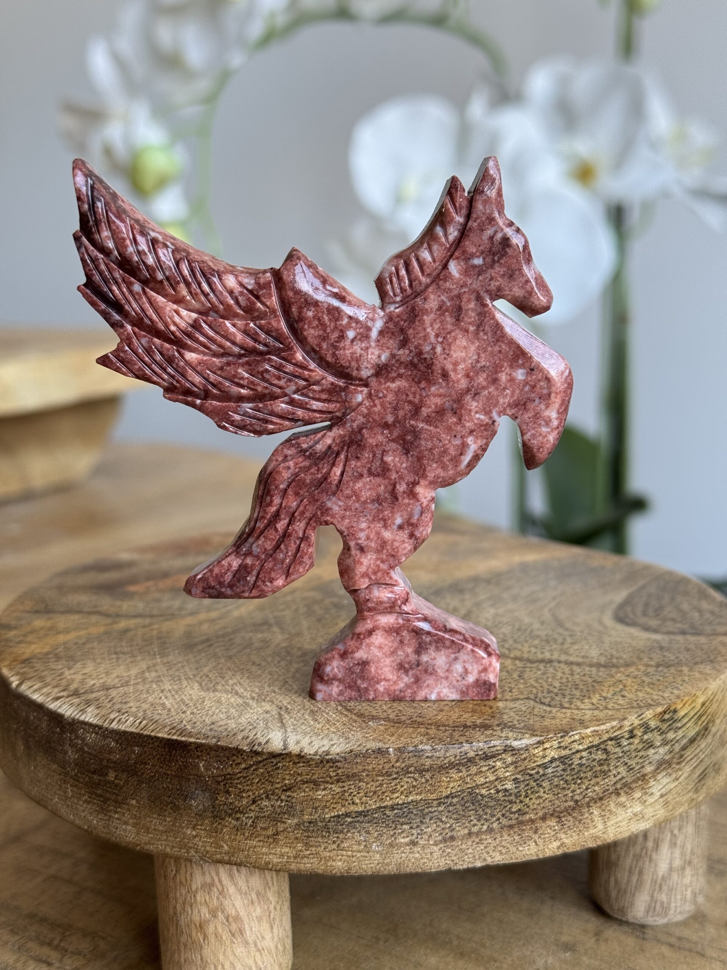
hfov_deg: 30.3
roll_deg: +2.0
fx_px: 1344
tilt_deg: -11.1
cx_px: 364
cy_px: 485
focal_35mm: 48
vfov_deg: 39.7
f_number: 1.78
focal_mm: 6.76
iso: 80
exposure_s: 1/121
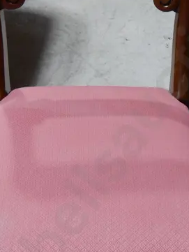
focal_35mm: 102
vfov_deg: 19.2
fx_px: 742
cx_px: 154
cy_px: 107
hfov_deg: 14.4
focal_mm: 18
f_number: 4
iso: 320
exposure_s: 1/60
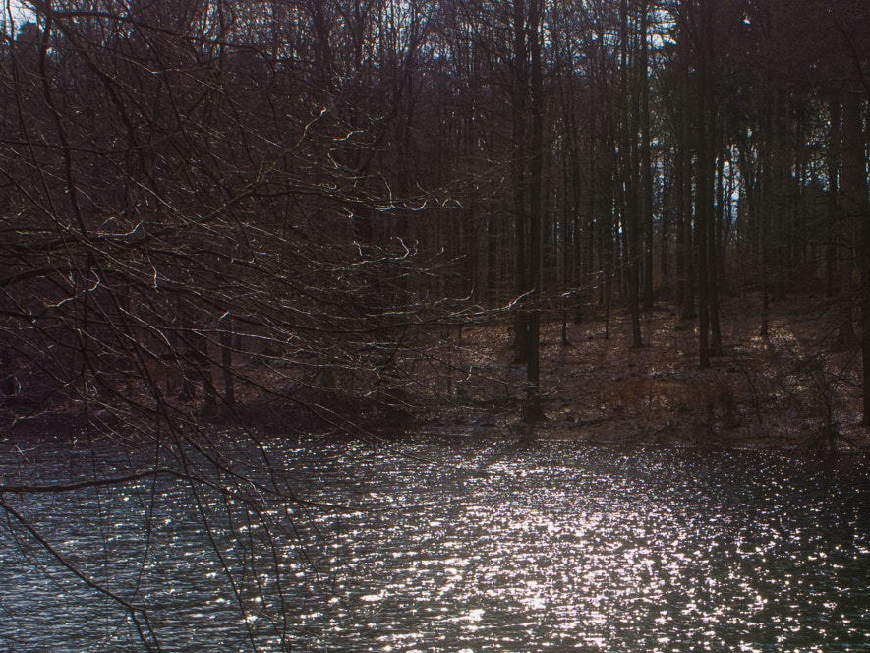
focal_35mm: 70
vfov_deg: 20.8
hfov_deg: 27.4
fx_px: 1762
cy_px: 515
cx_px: 644
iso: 100
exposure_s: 1/1000
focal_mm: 21
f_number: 8
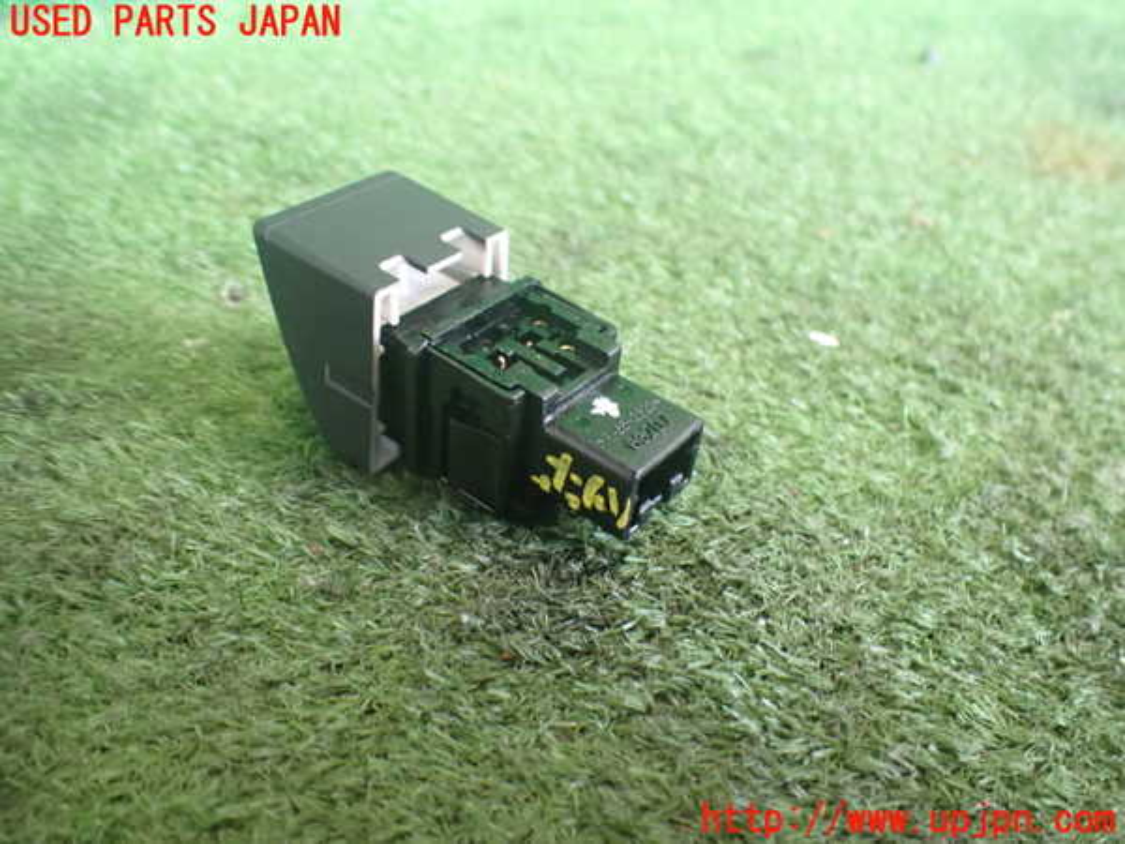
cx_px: 562
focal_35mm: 30
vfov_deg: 46.8
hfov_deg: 60.0
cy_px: 422
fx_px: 975
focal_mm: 5.4
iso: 800
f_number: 2.3
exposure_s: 1/60
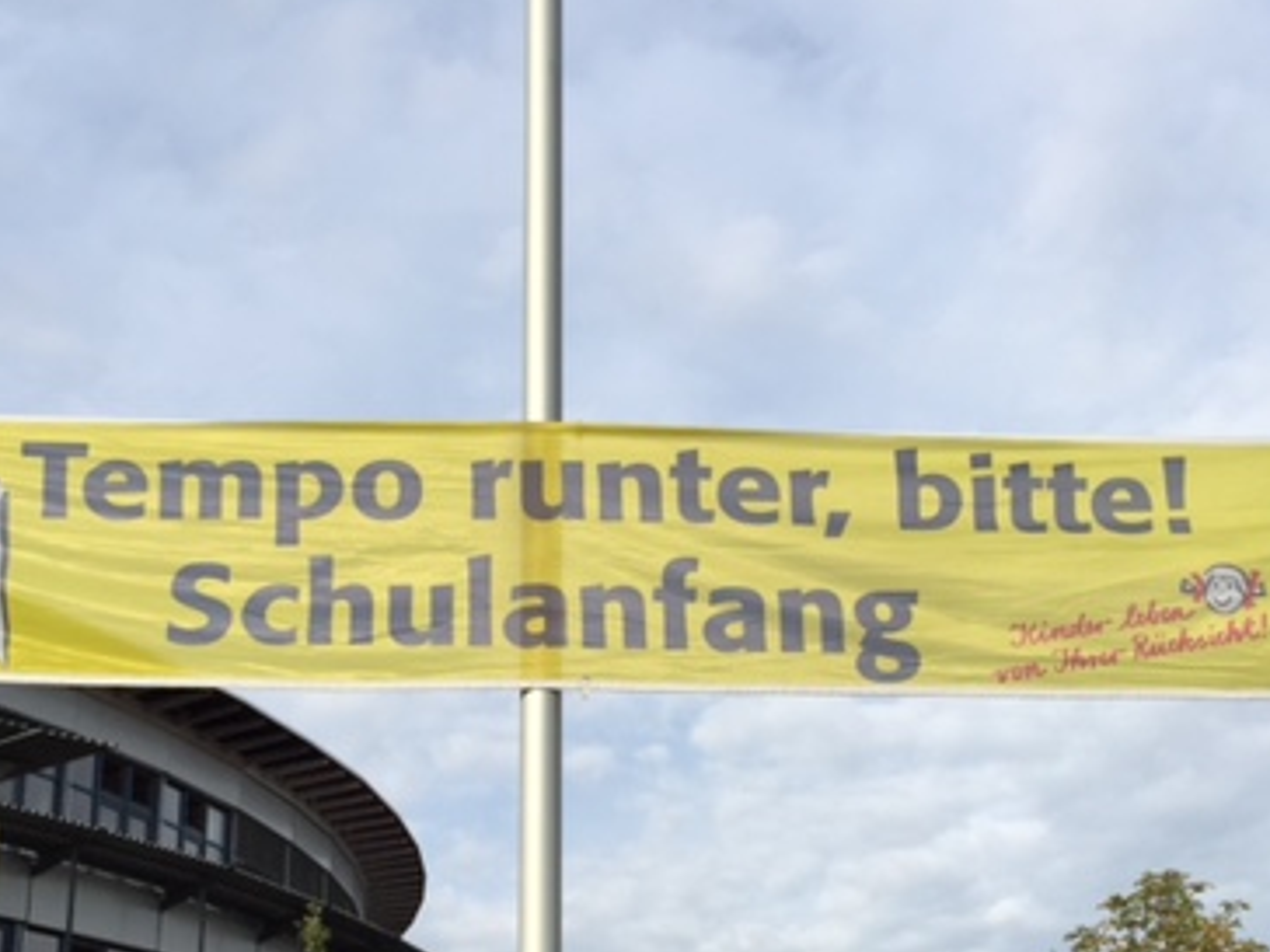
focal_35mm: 51
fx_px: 1871
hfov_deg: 37.5
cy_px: 701
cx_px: 583
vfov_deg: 28.2
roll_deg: +0.4
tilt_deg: +19.0
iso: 32
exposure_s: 1/2083
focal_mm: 4.15
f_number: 2.2
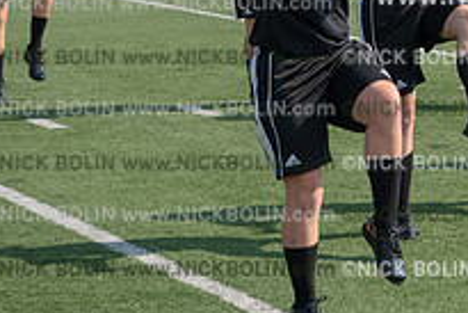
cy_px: -102
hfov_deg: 10.3
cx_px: 516
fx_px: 2576
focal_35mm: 198
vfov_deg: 6.9
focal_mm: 70
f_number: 5.6
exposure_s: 1/1250
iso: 200
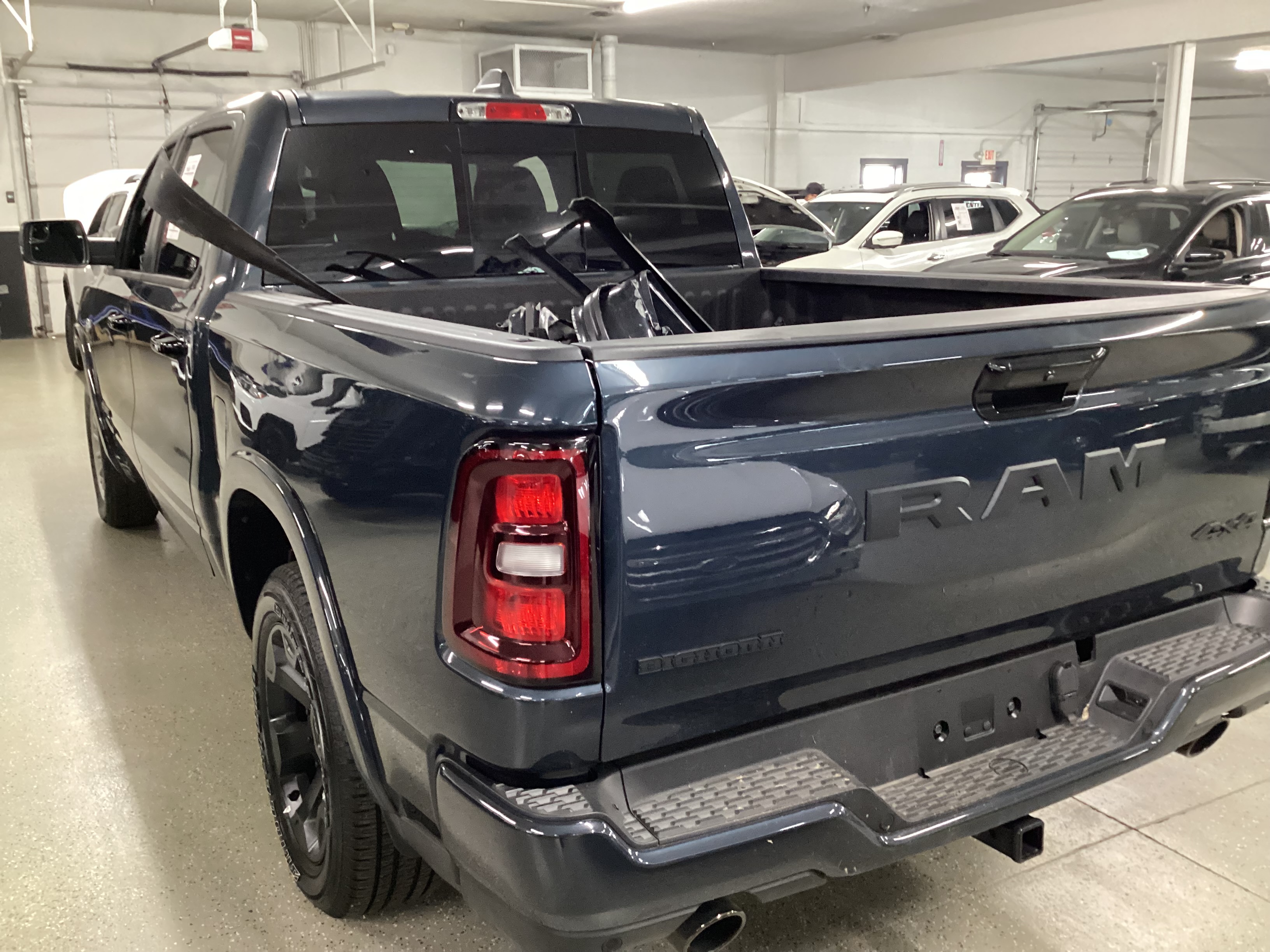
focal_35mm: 31
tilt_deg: -14.3
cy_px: 476
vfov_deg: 45.4
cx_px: 635
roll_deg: -0.5
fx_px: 1137
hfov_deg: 58.4
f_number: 2.4
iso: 400
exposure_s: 1/30
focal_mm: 3.3
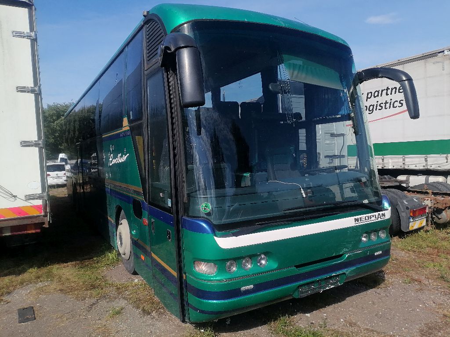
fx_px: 338
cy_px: 168
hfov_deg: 67.3
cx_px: 225
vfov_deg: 53.1
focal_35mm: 26
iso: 50
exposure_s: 1/1585
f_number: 1.8
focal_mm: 4.25
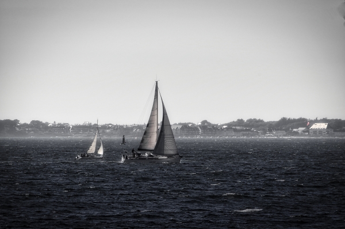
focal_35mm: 405
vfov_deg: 3.4
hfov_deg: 5.1
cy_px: 114
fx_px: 3875
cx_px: 172
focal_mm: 270
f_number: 13
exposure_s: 1/500
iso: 200
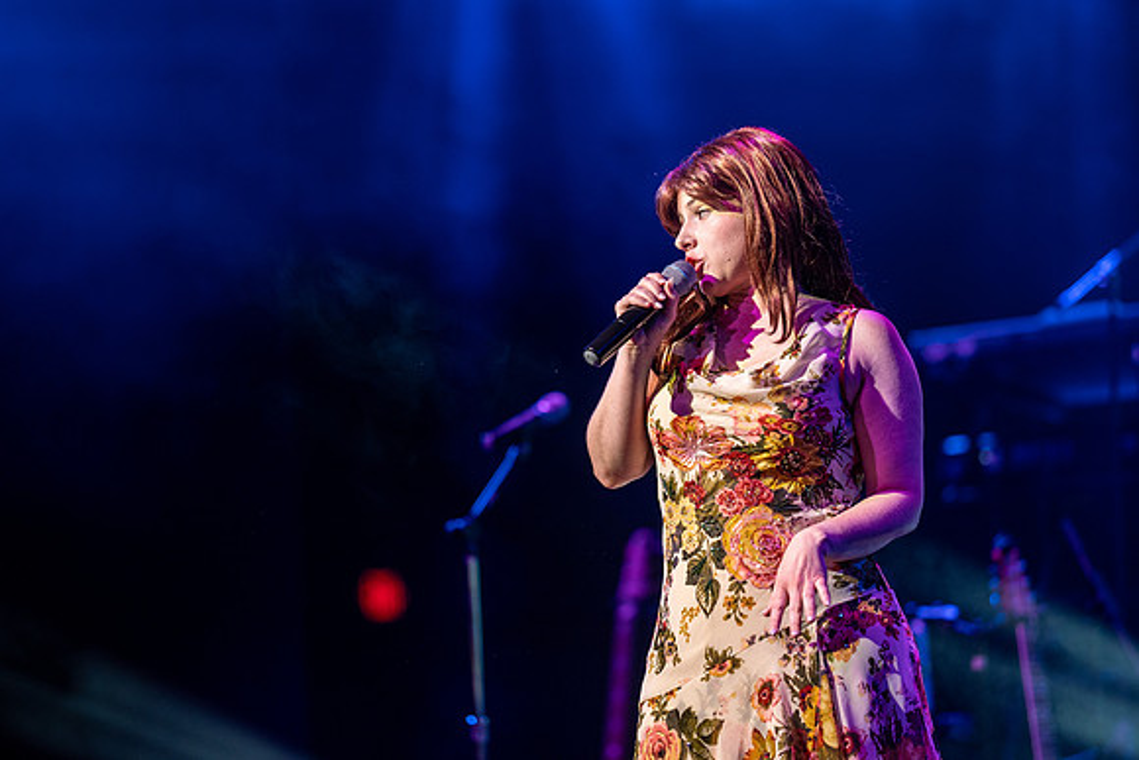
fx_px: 4272
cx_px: 570
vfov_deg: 10.2
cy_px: 380
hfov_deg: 15.2
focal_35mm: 135
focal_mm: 135
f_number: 1.8
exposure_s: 1/320
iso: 500
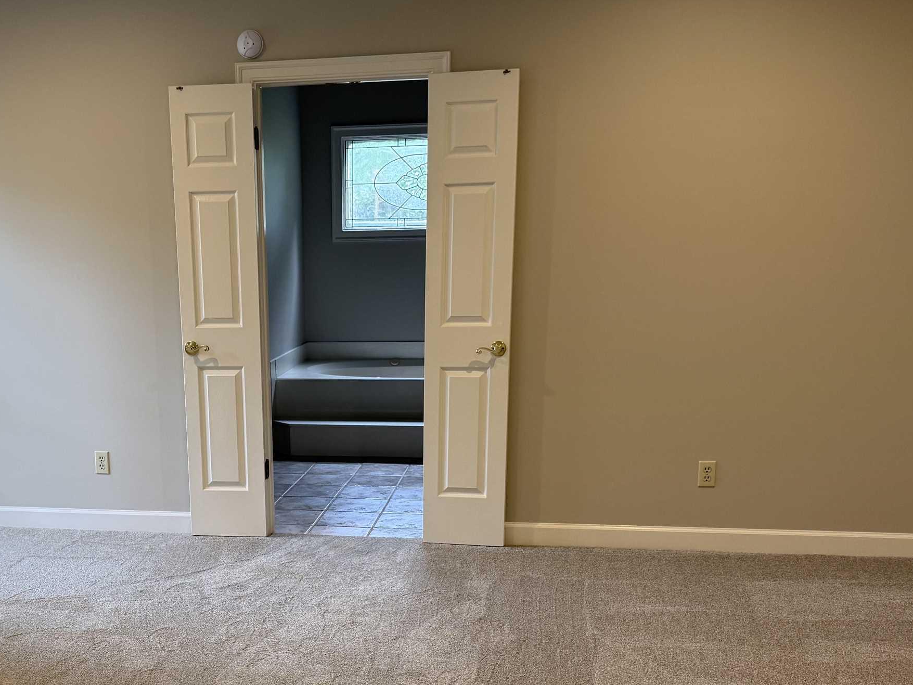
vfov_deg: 33.6
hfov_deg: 44.1
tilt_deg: -14.3
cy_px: 520
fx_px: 1108
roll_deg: +1.3
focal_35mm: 42
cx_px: 296
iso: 160
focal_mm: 6.76
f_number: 1.78
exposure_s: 1/60
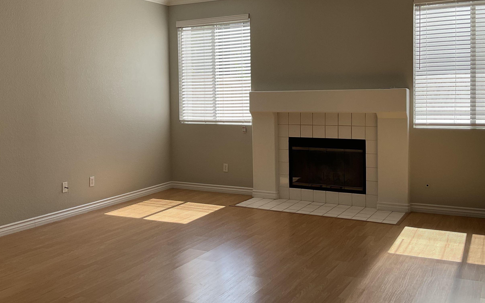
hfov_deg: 50.4
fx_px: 515
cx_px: 238
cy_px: 111
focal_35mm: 39
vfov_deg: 32.6
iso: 16
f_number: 1.8
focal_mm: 3
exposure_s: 1/333
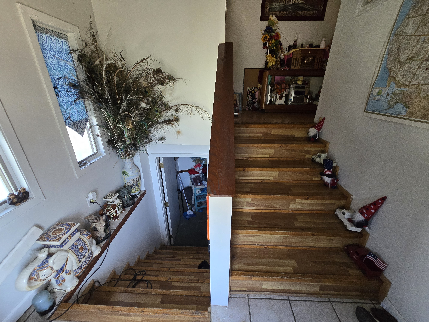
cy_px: 161
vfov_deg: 89.9
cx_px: 214
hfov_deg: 106.2
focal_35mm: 13
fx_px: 161
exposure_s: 1/60
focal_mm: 2.2
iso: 640
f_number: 2.2
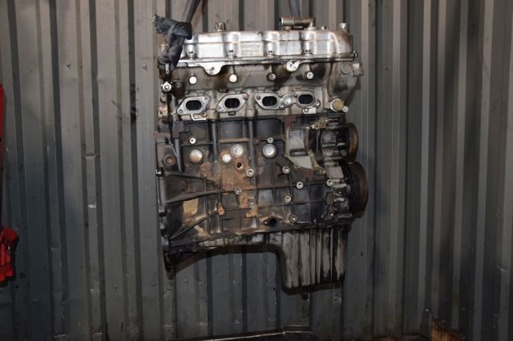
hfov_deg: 57.2
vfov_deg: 39.9
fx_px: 470
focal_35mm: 33
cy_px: 170
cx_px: 256
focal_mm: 22
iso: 800
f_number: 5
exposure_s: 1/60
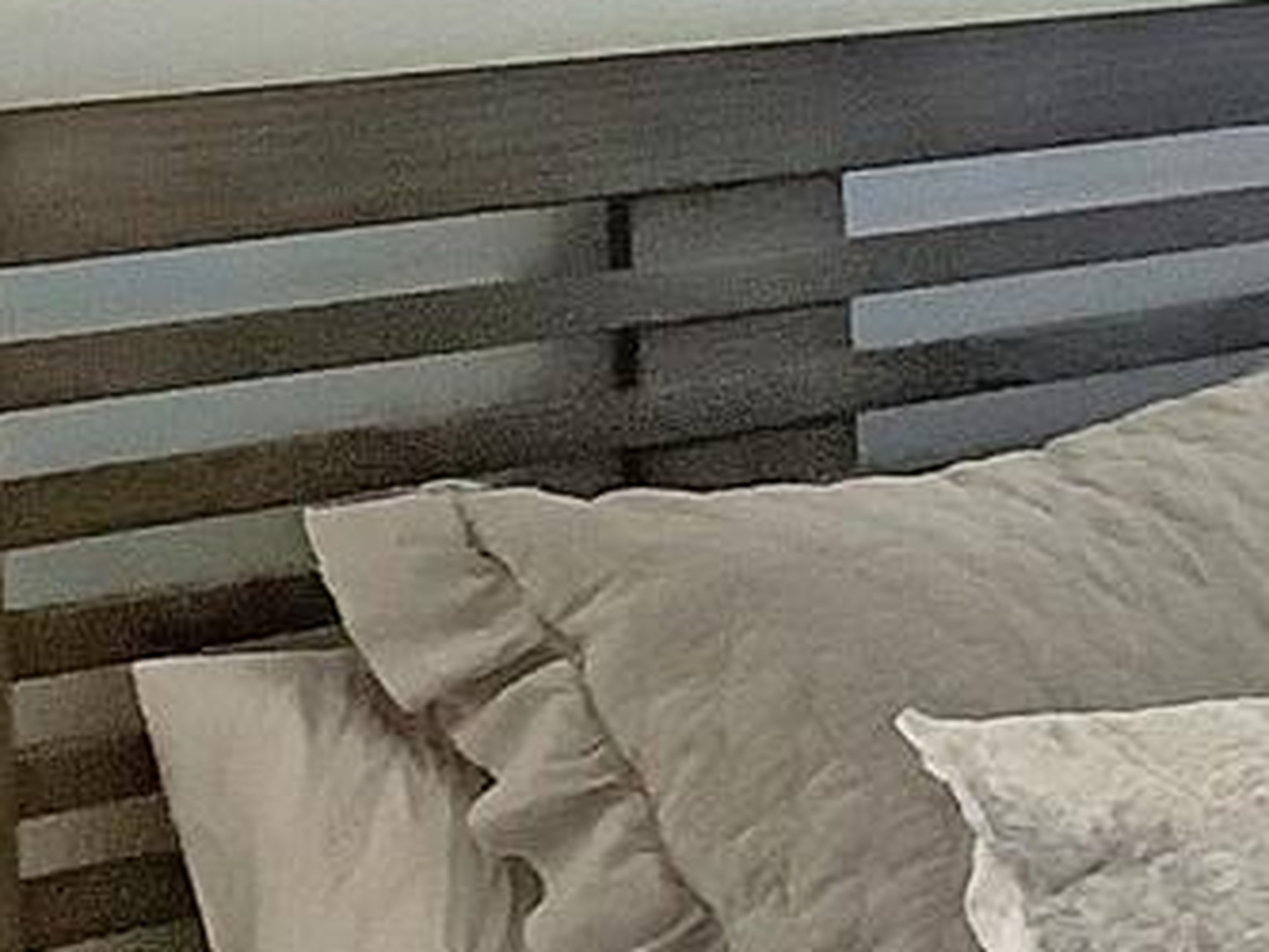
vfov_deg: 10.0
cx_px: 2123
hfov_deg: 12.4
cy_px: 278
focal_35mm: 149
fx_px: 5464
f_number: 2.4
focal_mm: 3.3
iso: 160
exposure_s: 1/60
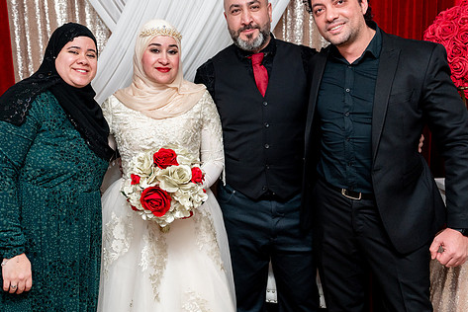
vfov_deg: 35.1
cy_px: 144
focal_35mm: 38
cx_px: 216
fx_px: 494
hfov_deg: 50.6
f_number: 2.8
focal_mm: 31
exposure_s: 1/160
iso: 1250
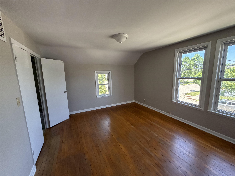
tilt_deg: -9.1
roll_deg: +2.1
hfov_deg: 102.1
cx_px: 118
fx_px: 95
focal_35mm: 14
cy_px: 88
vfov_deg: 85.7
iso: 250
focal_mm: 2.22
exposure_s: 1/121
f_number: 2.2
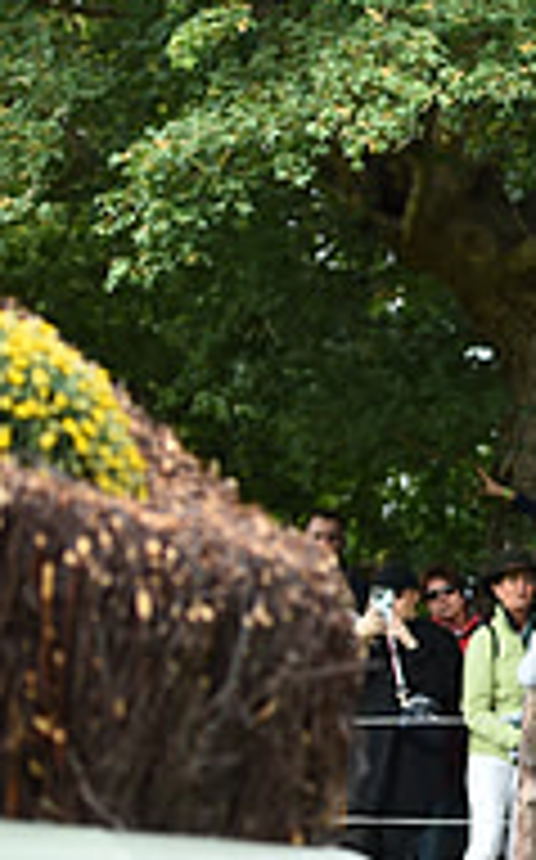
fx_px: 5083
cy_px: 410
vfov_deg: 9.7
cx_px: 1293
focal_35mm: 217
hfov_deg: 5.8
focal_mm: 70
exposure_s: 1/1250
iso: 720
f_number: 3.5
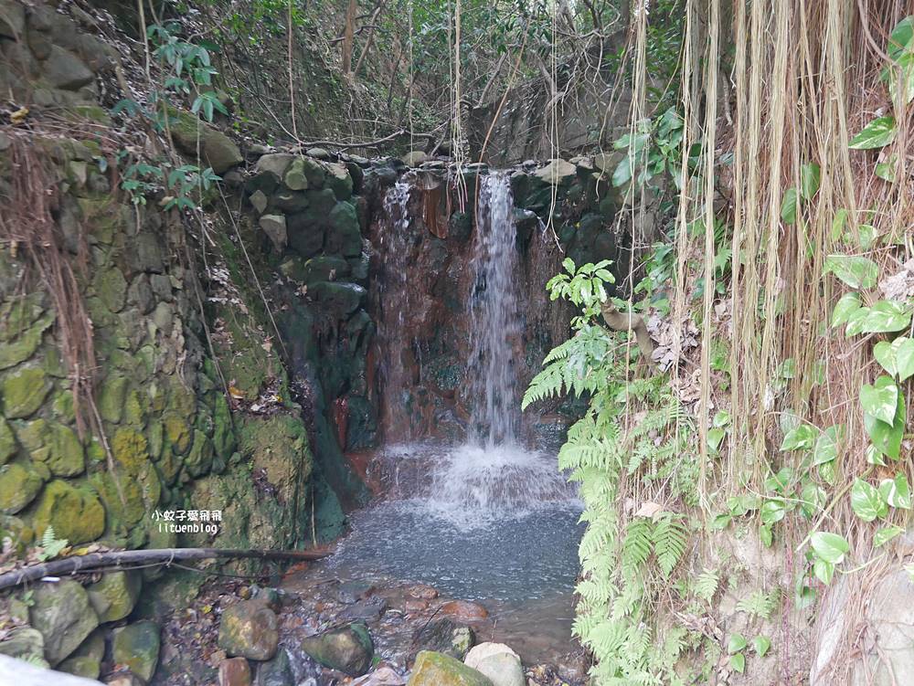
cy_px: 343
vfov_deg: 41.8
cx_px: 457
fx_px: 898
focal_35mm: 34
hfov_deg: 53.9
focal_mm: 17
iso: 640
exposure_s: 1/60
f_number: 4.2
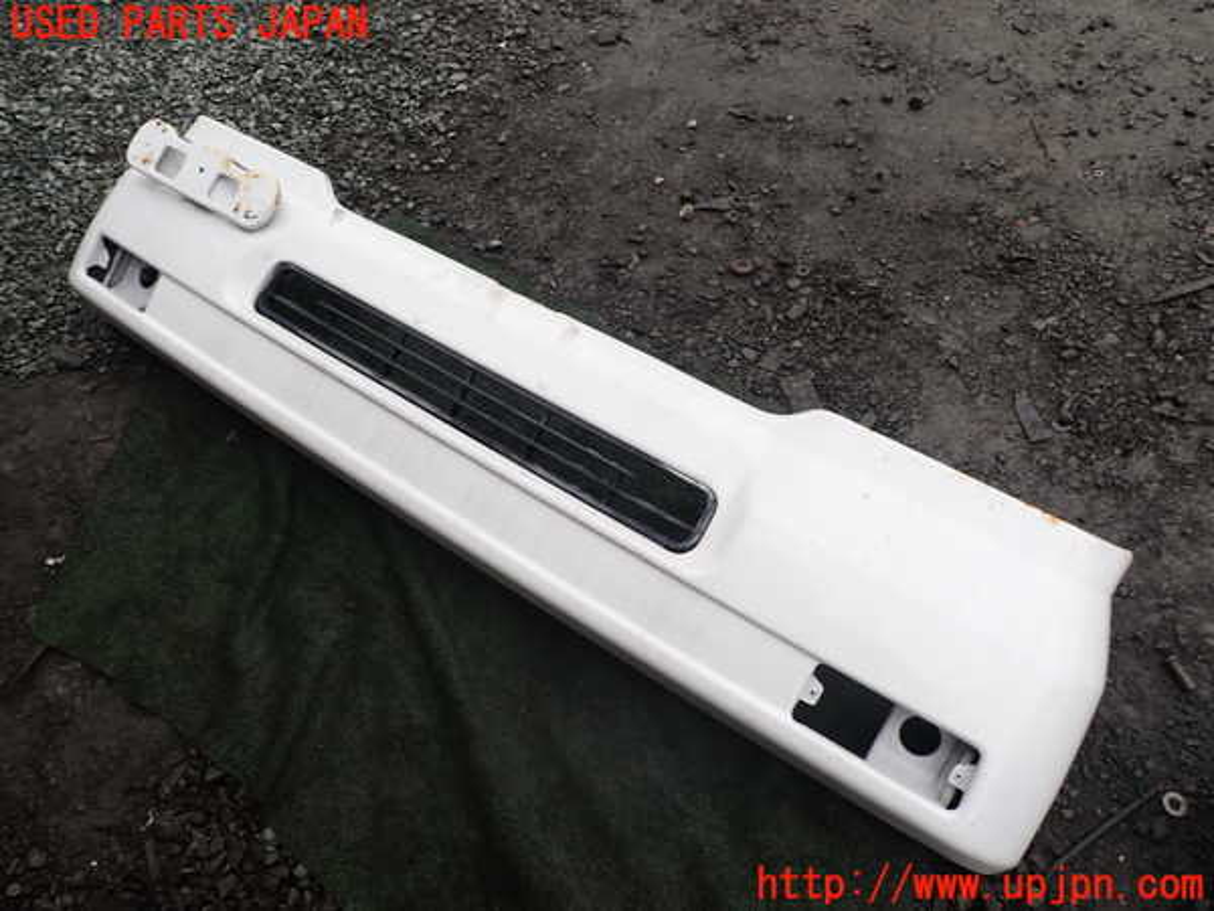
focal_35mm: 25
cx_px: 607
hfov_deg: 69.4
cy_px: 456
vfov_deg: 54.9
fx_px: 877
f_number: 2.8
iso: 100
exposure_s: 1/200
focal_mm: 4.5
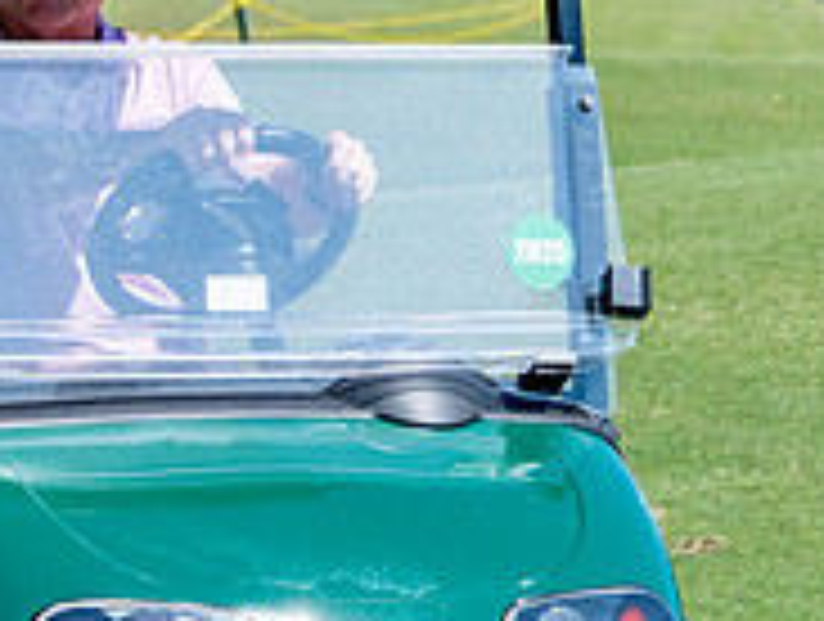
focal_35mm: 503
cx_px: 665
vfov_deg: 3.0
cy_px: 36
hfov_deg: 3.9
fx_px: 11997
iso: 125
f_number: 5
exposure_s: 1/640
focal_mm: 116
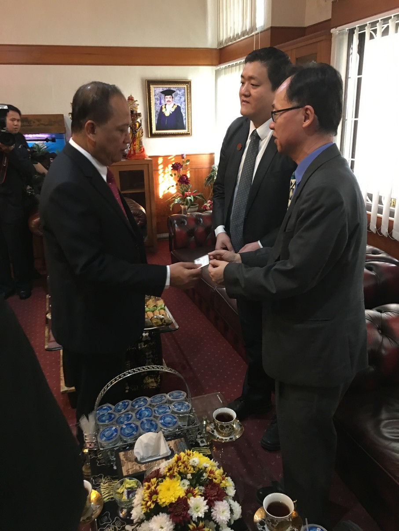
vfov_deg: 61.7
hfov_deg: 48.2
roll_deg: +0.1
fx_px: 446
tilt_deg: -17.3
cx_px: 200
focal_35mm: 29
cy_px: 266
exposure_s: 1/10
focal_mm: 4.15
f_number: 2.2
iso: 100
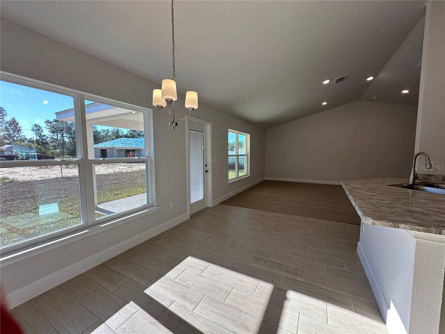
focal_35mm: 14
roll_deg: +0.1
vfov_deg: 85.7
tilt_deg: -3.2
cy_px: 167
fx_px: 180
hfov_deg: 102.1
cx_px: 222
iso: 40
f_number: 2.2
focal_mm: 2.22
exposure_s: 1/217
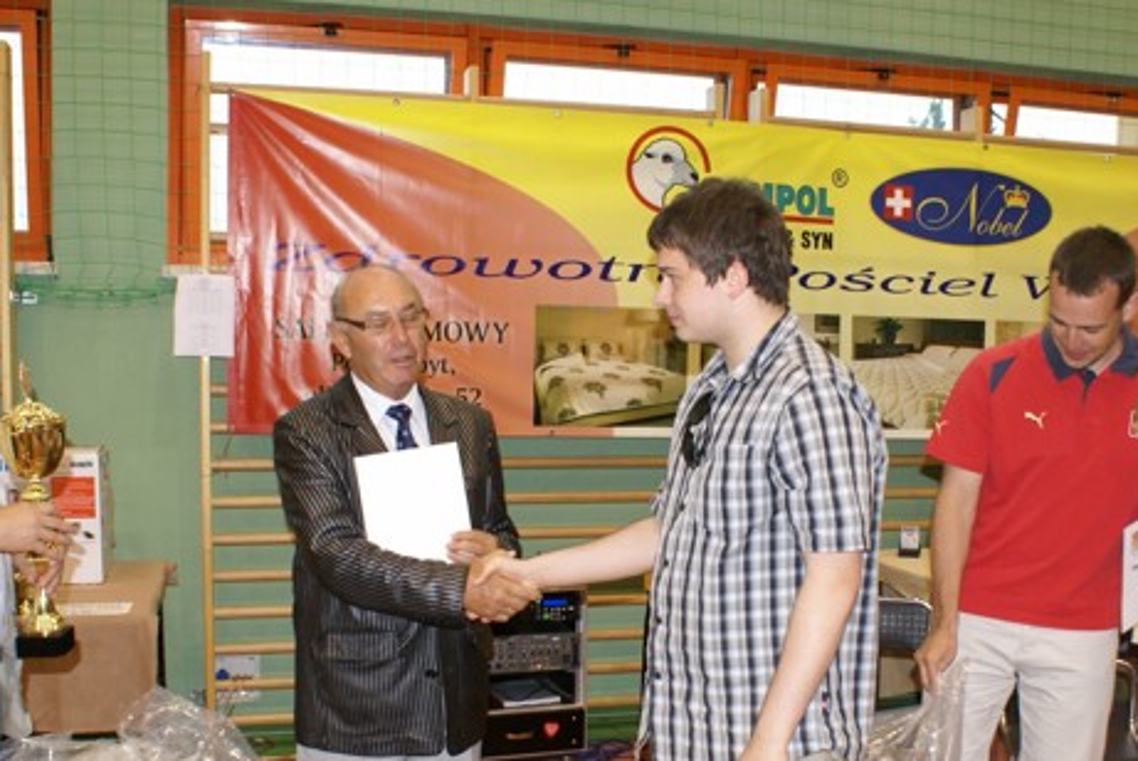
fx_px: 1297
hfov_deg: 47.3
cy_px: 497
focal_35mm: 41
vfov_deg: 32.4
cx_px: 625
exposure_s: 1/50
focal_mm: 18
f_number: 5.6
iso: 400
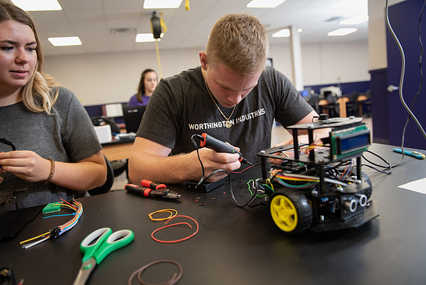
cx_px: 213
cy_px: 142
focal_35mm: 26
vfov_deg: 49.6
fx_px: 308
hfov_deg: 69.4
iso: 640
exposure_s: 1/125
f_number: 4
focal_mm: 26
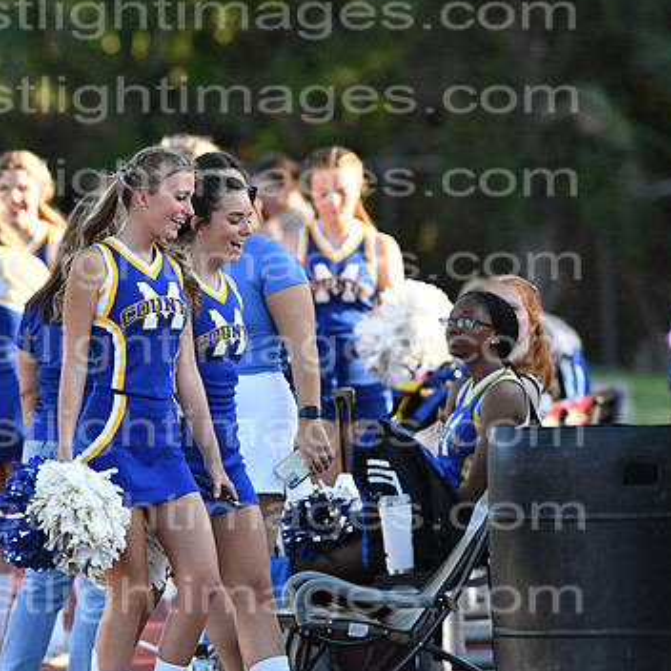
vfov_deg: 2.8
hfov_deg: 2.8
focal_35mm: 631
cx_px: 152
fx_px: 13838
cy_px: 308
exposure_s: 1/6400
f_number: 4.5
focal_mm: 300
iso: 3200
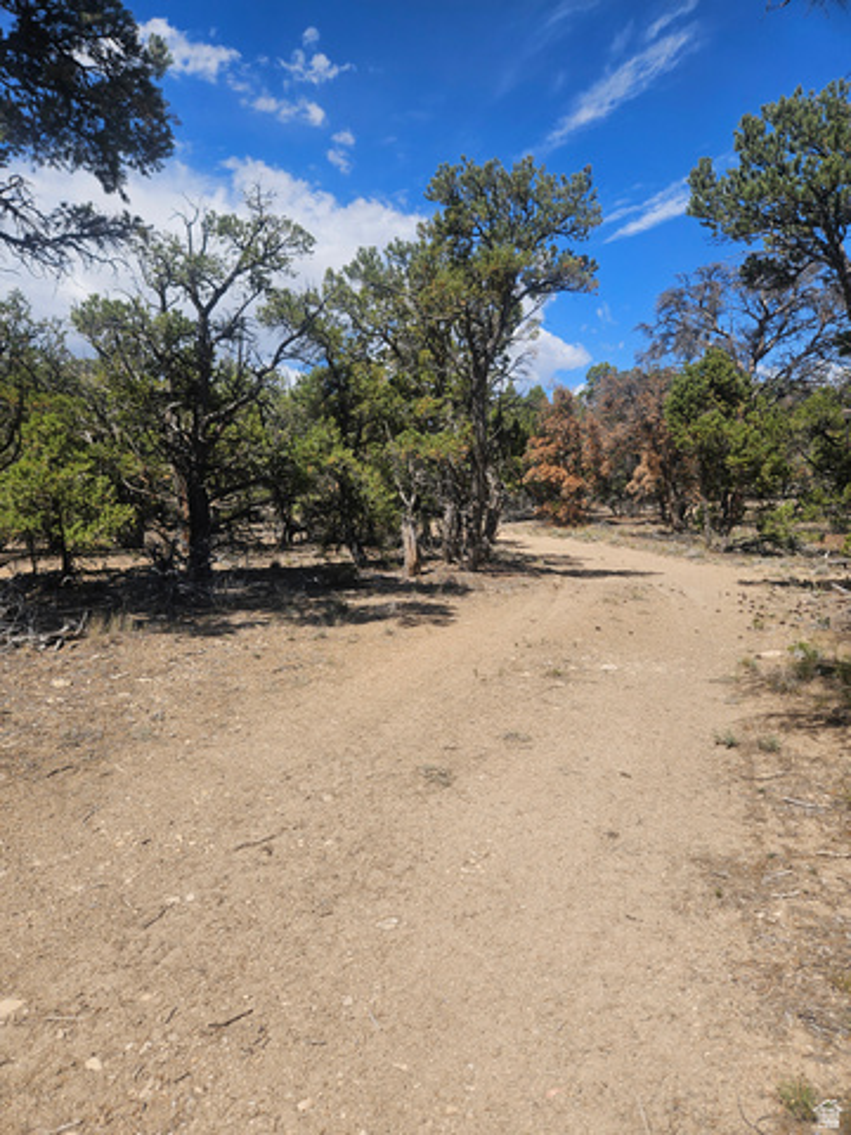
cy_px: 568
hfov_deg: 58.9
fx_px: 754
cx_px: 426
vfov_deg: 73.9
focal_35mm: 23
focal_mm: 5.4
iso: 25
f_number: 1.8
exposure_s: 1/2404
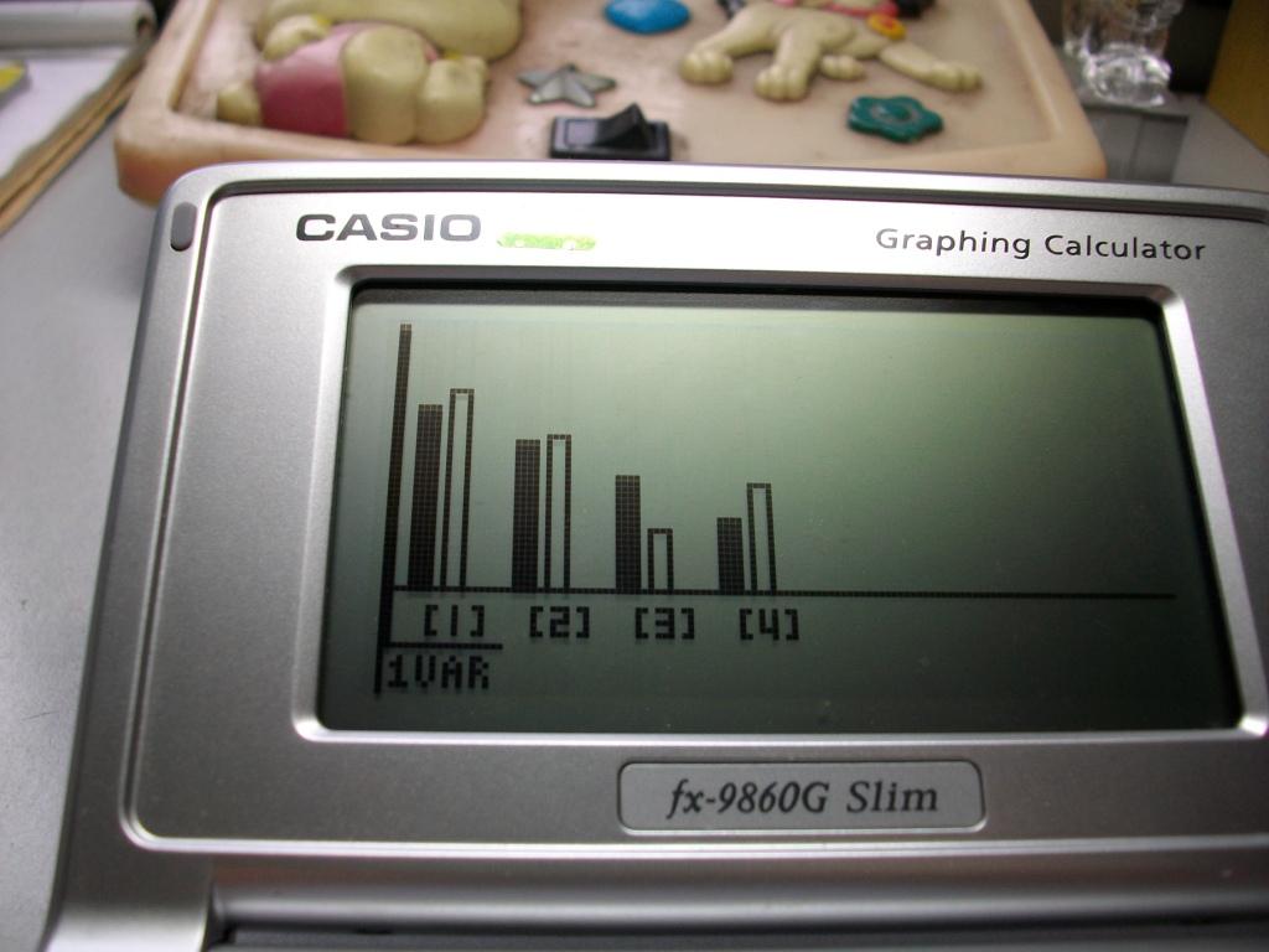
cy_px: 476
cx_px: 634
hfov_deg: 56.8
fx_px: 1173
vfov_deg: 44.2
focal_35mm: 32
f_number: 2.9
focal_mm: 5.7
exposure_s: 1/82
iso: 80
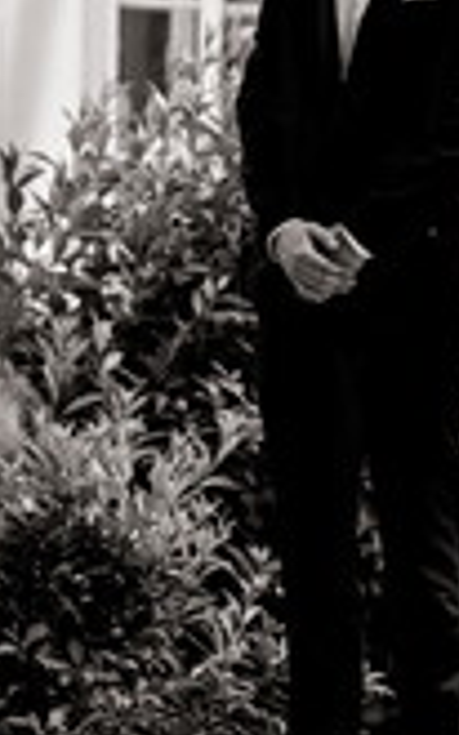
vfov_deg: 6.8
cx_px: 1007
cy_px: 120
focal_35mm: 309
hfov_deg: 4.2
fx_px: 6190
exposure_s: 1/500
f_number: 3.5
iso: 250
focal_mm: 85
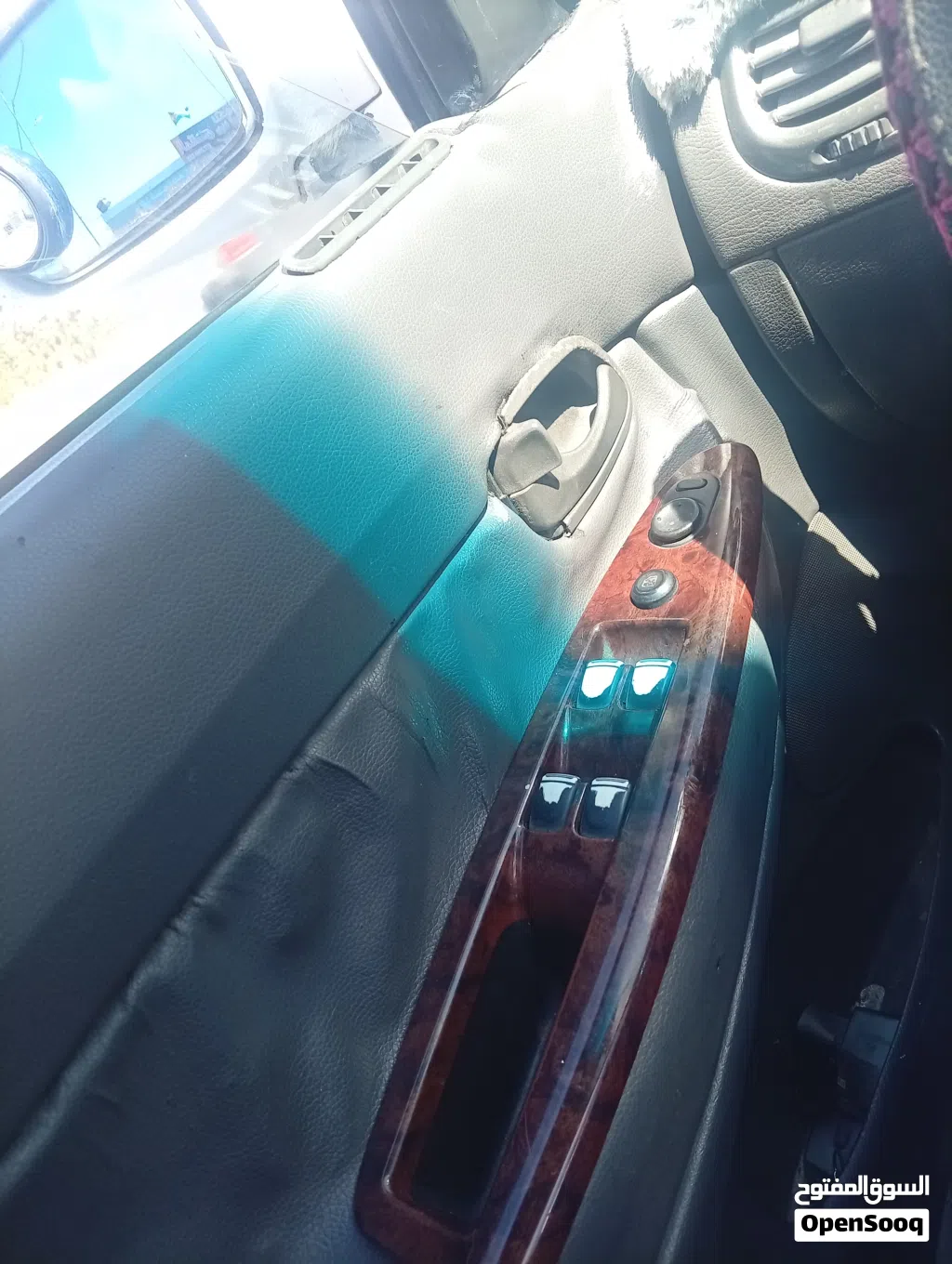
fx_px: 951
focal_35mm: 26
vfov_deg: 67.2
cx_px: 476
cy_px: 632
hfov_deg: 53.2
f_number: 1.8
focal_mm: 4.15
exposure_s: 1/132
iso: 50
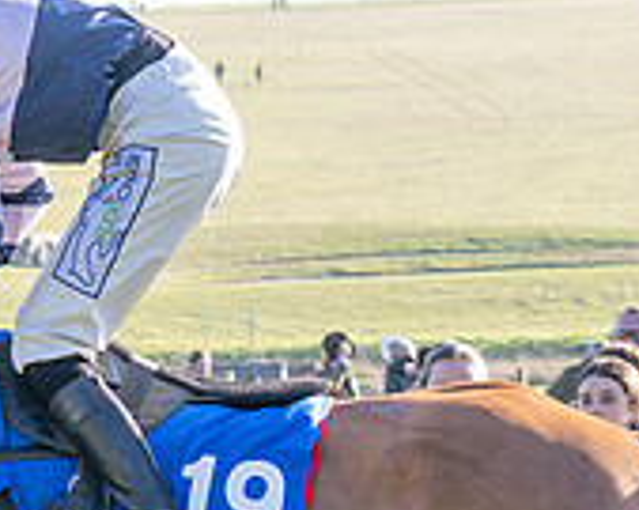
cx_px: 588
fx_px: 5859
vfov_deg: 5.0
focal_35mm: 310
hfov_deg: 6.2
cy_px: 741
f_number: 4
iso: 640
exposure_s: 1/1000
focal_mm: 47
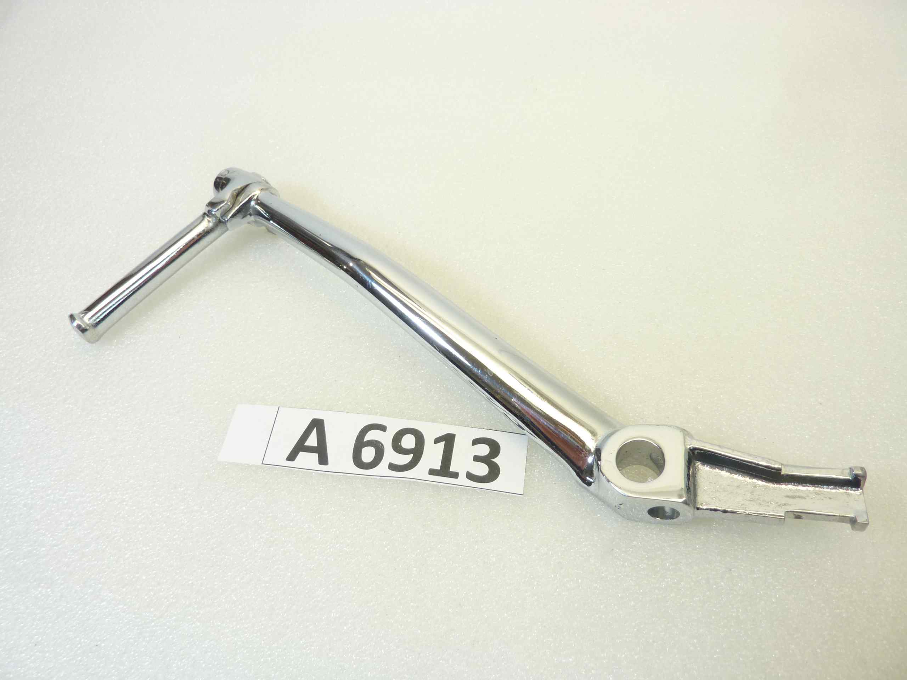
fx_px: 655
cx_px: 454
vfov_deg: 54.9
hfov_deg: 69.4
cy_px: 340
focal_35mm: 25
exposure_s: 1/30
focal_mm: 4.1
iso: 80
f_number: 3.3
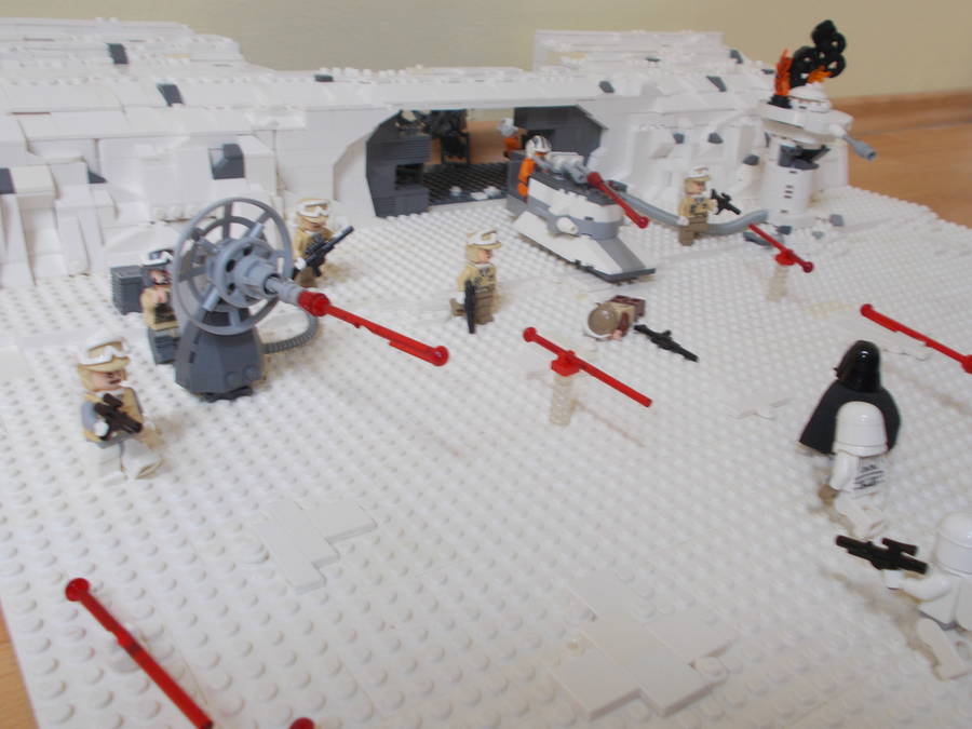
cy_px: 364
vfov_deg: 41.8
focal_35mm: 34
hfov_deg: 54.0
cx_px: 486
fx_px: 955
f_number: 3.6
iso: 80
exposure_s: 1/40
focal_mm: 6
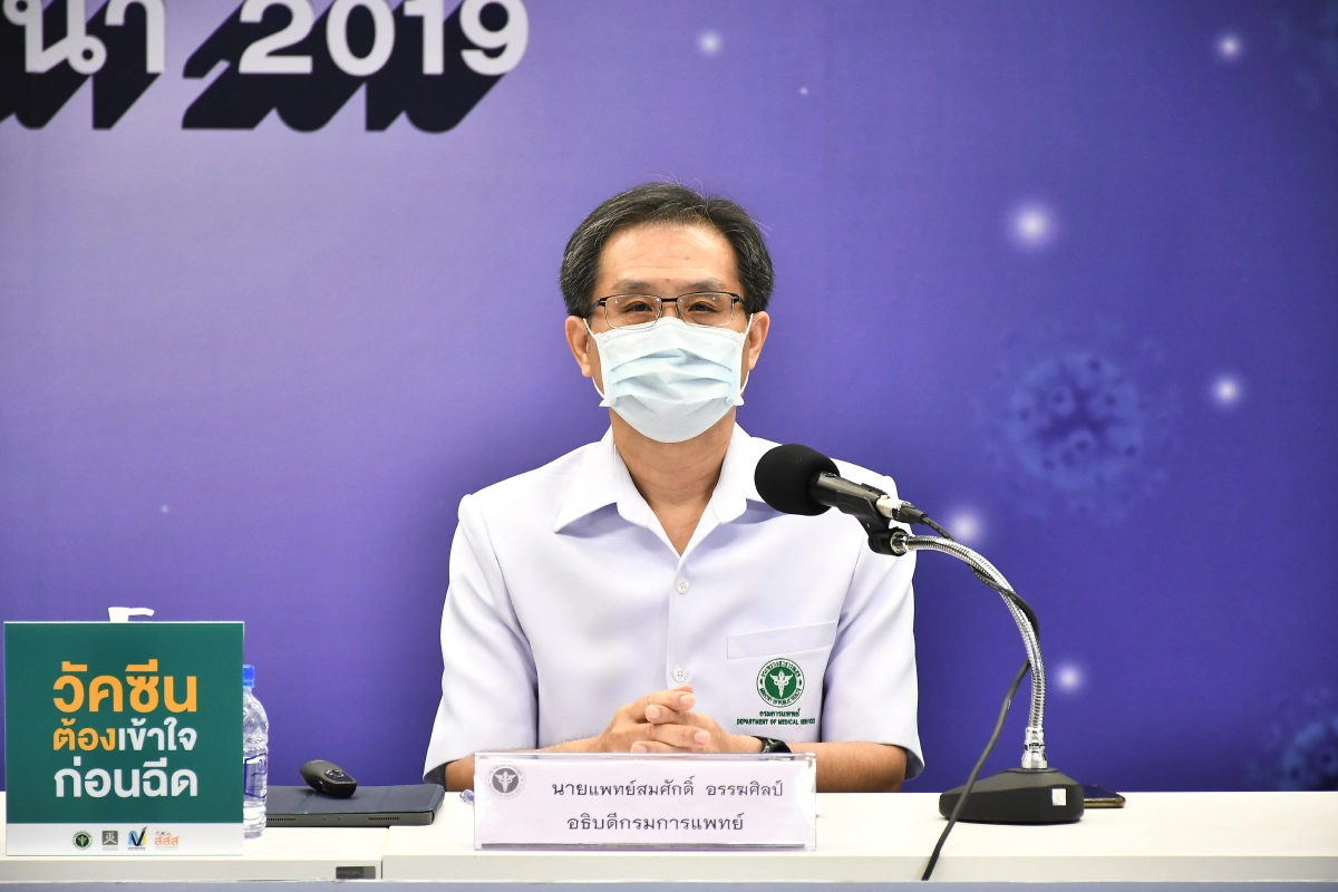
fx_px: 5835
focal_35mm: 157
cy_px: 446
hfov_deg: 13.1
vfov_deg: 8.7
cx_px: 669
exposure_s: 1/80
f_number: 5.6
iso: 2000
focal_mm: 105
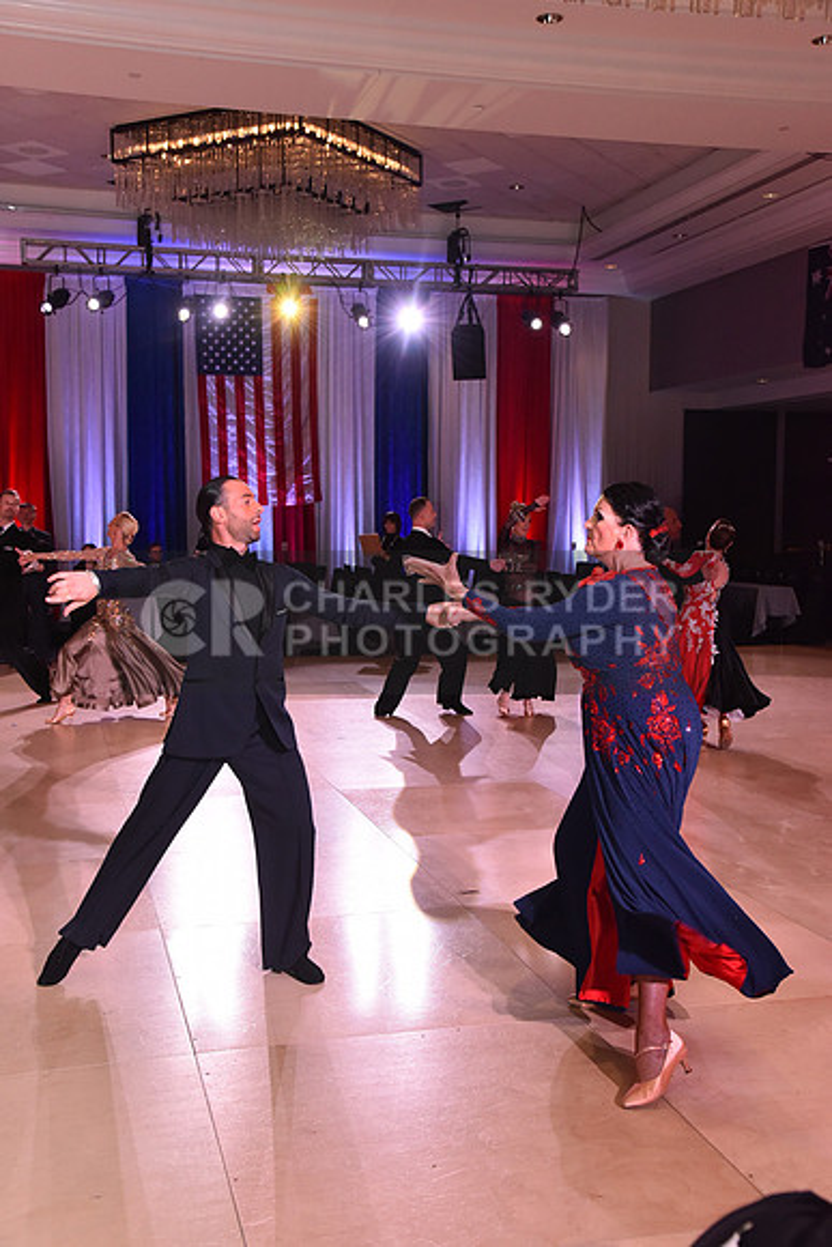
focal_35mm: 38
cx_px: 416
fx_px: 1316
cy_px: 624
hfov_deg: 35.1
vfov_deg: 50.7
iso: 2500
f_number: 7.1
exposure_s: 1/320
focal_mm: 38
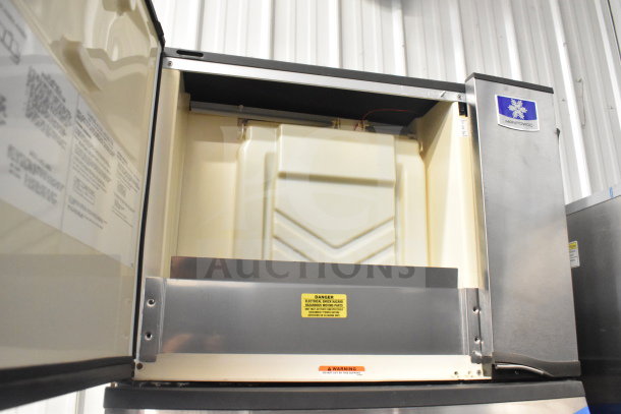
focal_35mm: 30
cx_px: 310
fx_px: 518
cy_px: 207
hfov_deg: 61.9
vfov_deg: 43.6
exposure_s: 1/125
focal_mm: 20
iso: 6400
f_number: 5.6
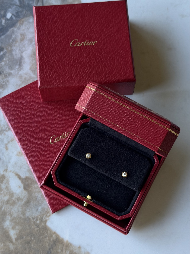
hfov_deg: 30.3
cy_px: 127
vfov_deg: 39.7
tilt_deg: -75.6
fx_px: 351
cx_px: 95
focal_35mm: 48
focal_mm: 6.76
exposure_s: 1/60
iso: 125
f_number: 1.78
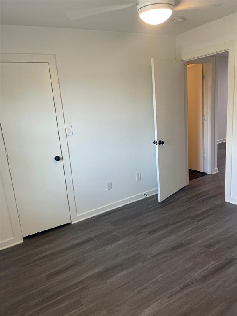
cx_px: 118
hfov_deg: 54.9
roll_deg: +4.3
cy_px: 158
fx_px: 228
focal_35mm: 25
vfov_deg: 69.4
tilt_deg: -15.1
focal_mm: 5.1
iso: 64
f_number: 1.6
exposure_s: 1/60
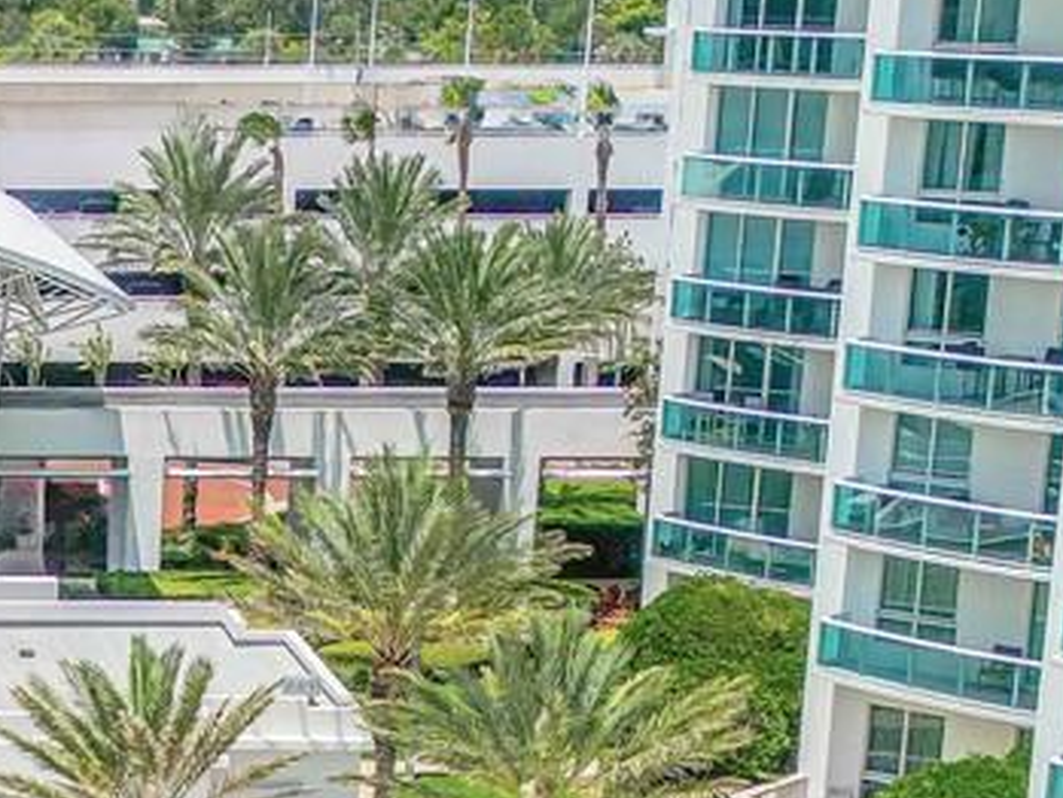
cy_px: 828
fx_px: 3379
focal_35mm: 110
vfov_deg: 13.3
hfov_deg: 16.9
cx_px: -311
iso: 200
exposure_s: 1/2500
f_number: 1.7
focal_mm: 6.72
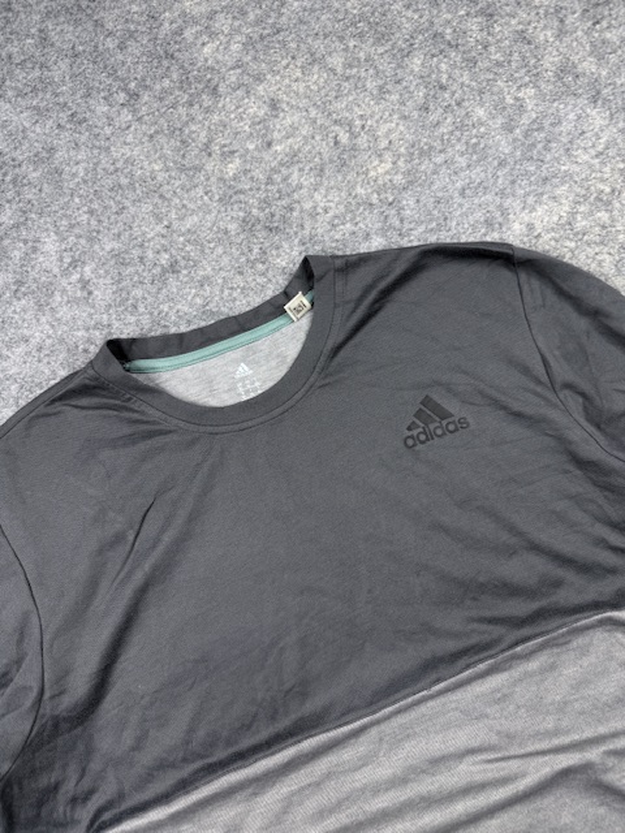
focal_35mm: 24
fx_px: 578
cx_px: 312
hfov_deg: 56.8
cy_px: 416
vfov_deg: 71.6
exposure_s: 1/100
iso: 64
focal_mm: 6.76
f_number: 1.78
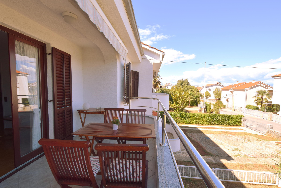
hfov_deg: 100.4
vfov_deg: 77.3
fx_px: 117
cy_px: 94
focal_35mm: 15
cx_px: 140
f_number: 8
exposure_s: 1/250
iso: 220
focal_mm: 10
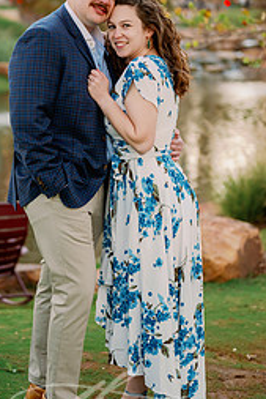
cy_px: 126
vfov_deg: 22.7
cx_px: 90
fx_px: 985
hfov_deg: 15.4
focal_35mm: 89
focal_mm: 50
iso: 640
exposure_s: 1/500
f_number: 2
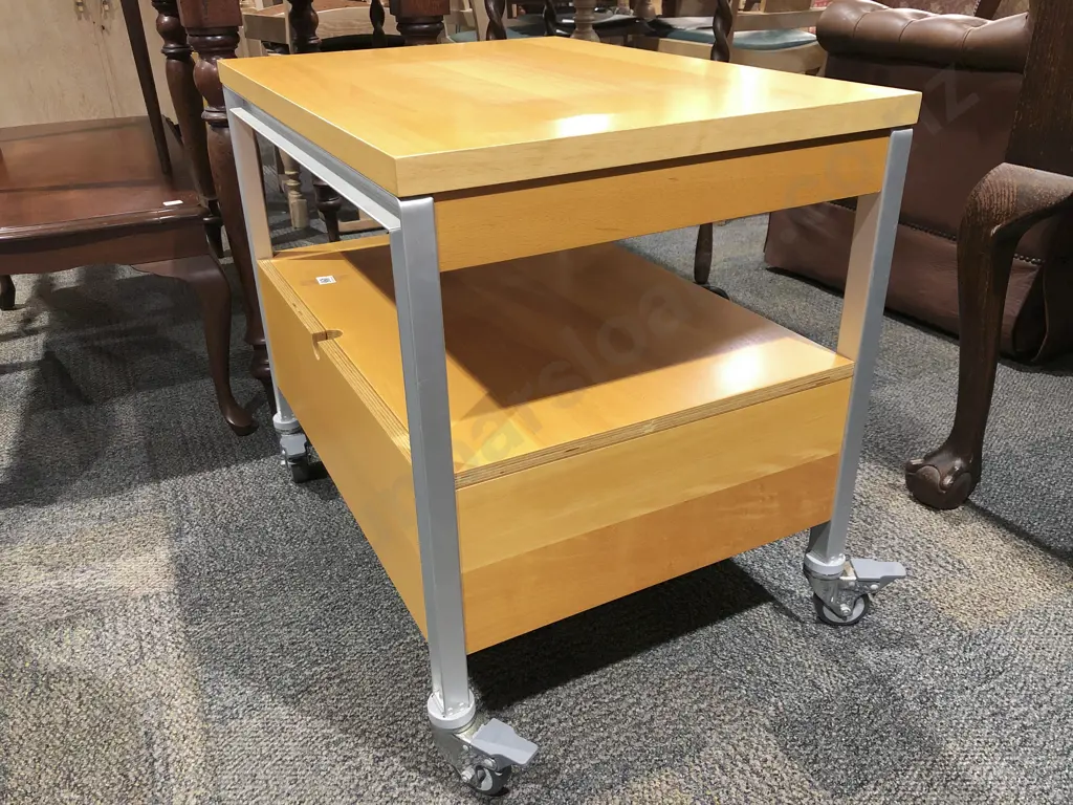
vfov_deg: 49.7
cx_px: 536
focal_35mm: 28
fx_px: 868
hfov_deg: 63.4
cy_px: 402
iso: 80
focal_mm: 3.99
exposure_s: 1/17
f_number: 1.8
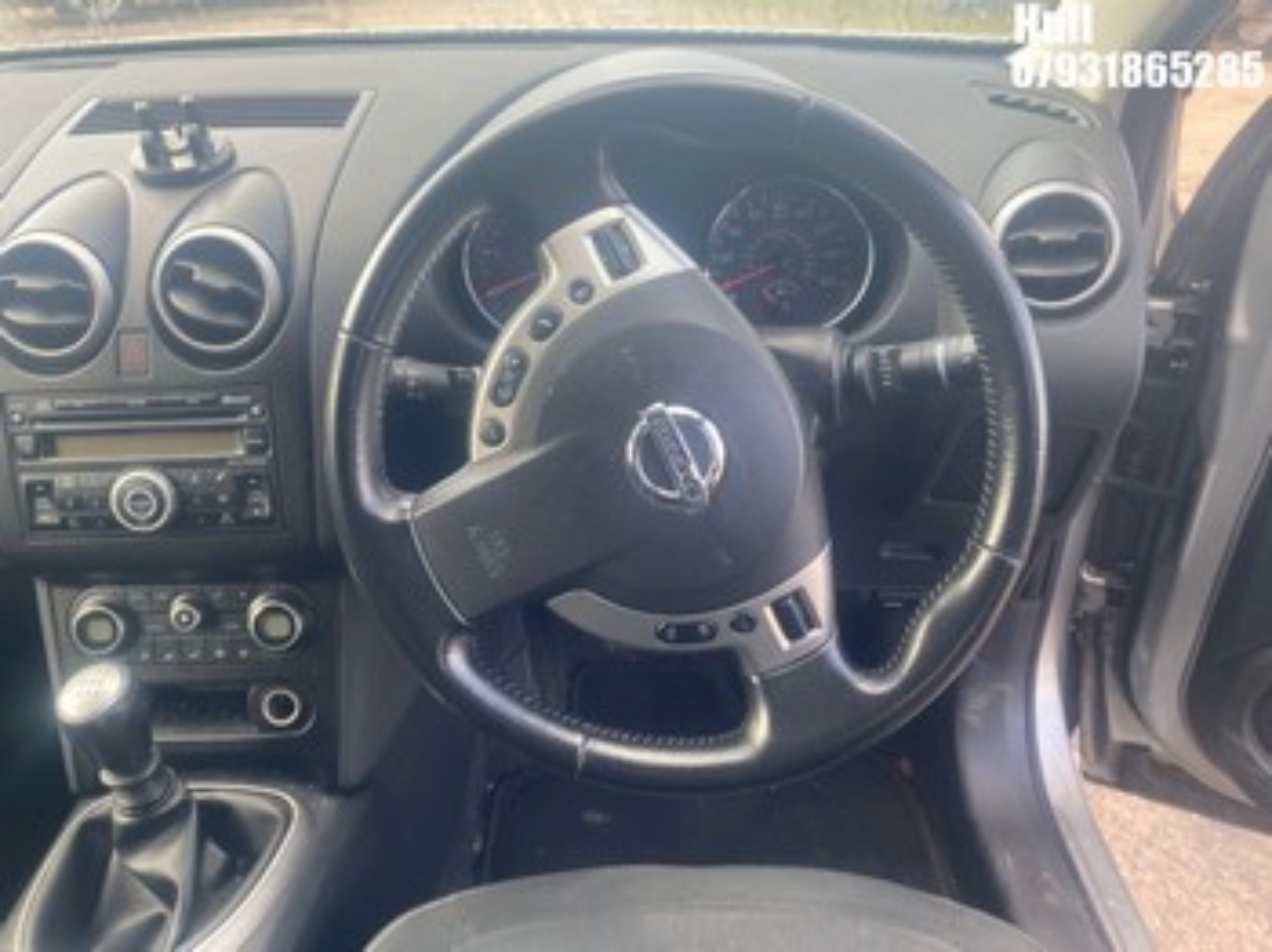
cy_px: 476
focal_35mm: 26
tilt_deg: -34.3
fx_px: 955
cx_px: 636
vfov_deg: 53.0
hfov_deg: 67.3
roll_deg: +2.6
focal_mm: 4.25
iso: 64
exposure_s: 1/121
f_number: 1.8
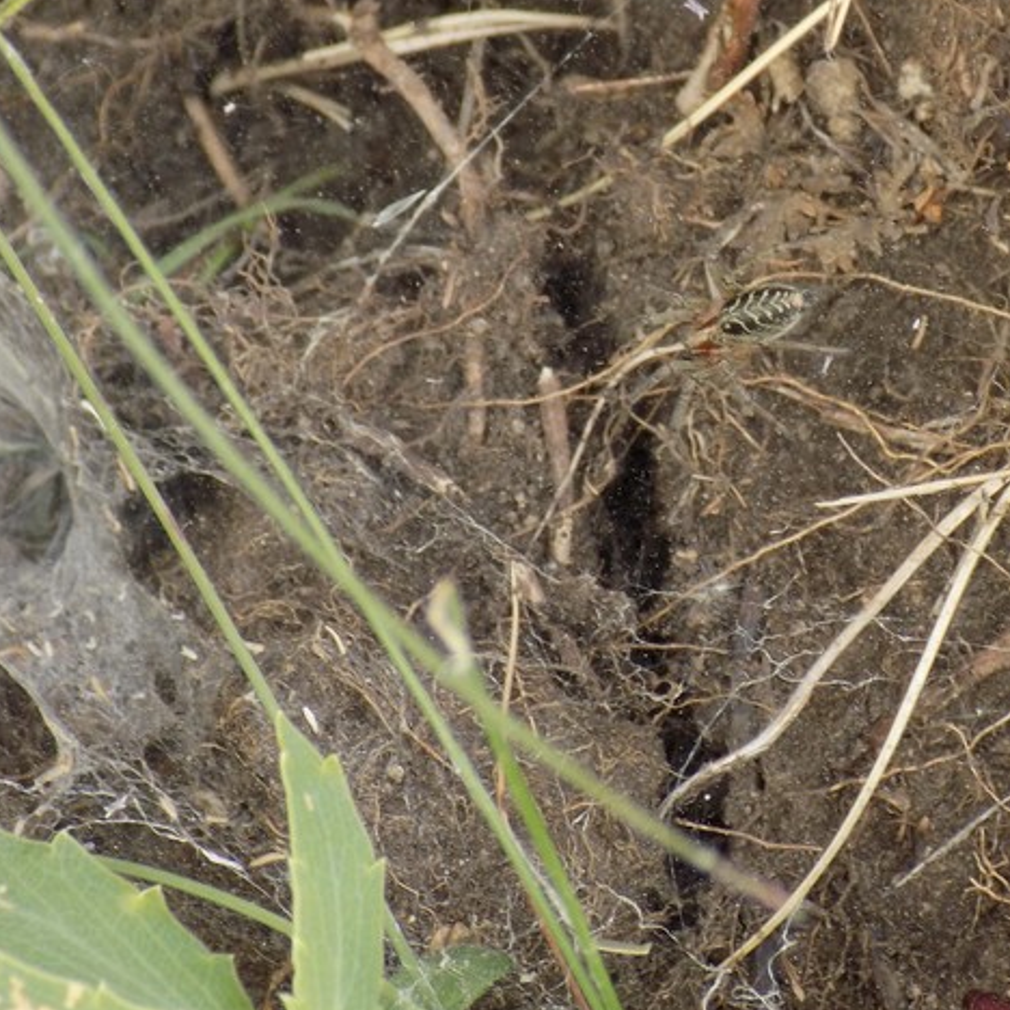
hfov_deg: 9.2
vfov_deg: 9.2
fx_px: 6272
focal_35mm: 190
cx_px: 791
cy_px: 360
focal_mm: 20.9
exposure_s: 1/80
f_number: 4.8
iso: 80
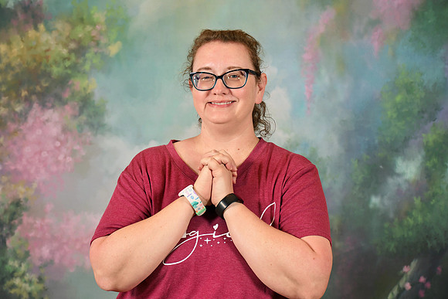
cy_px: 150
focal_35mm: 90
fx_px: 1120
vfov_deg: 15.2
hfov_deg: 22.6
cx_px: 224
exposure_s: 1/125
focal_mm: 60
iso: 400
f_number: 6.3
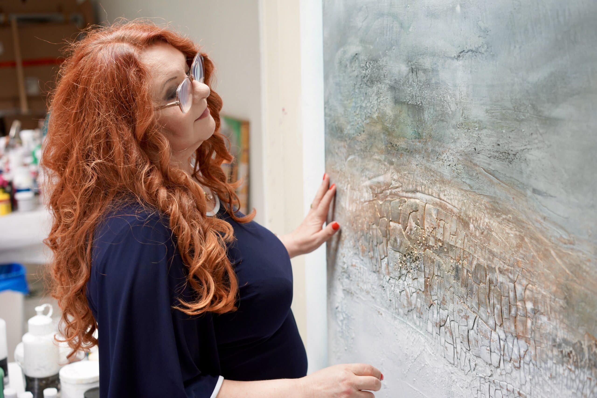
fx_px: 912
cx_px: 298
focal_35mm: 55
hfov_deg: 36.2
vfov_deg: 24.6
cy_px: 199
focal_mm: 55
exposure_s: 1/125
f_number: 4
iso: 1600
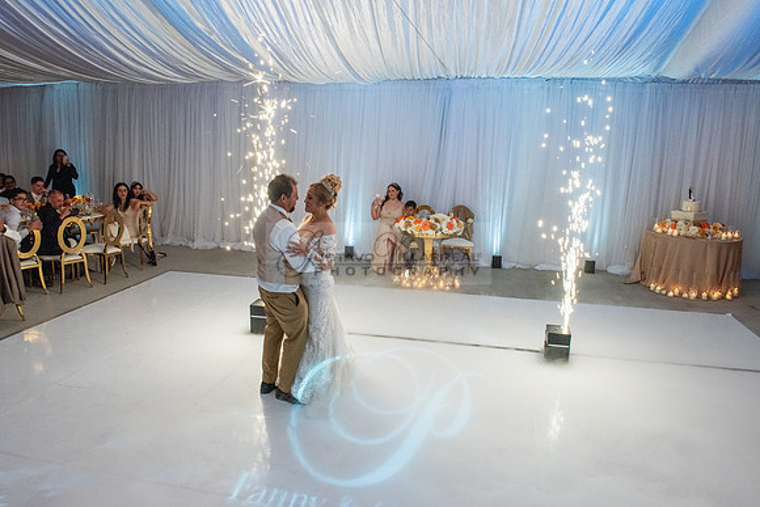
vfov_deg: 49.0
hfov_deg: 68.7
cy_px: 252
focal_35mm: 26
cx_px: 359
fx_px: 556
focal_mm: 24
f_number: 9
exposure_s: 1/160
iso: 1000
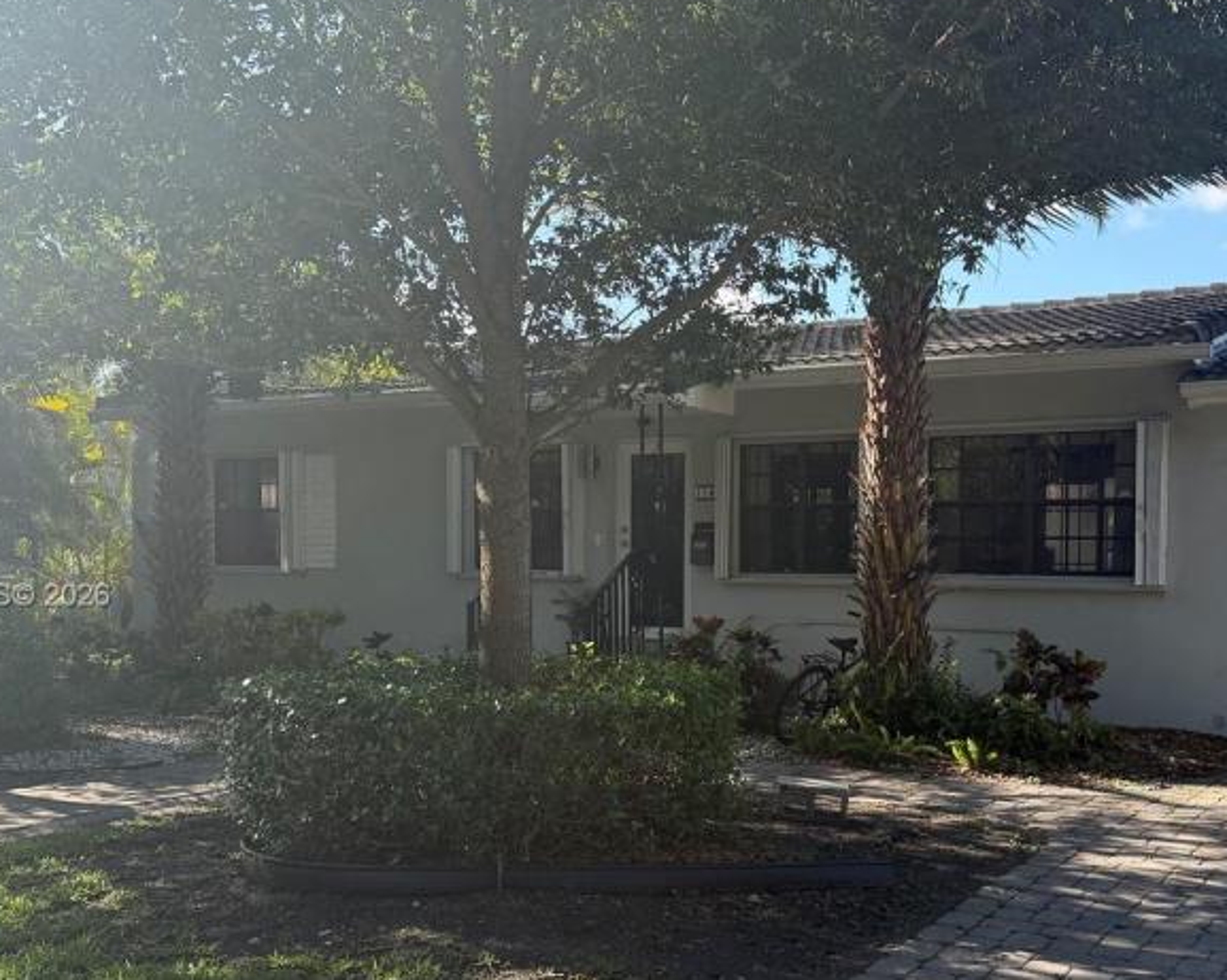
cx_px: 734
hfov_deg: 46.6
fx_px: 1416
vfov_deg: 38.0
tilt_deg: -2.2
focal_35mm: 39
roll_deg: -0.3
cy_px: 597
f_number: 1.78
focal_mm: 6.76
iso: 100
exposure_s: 1/1689
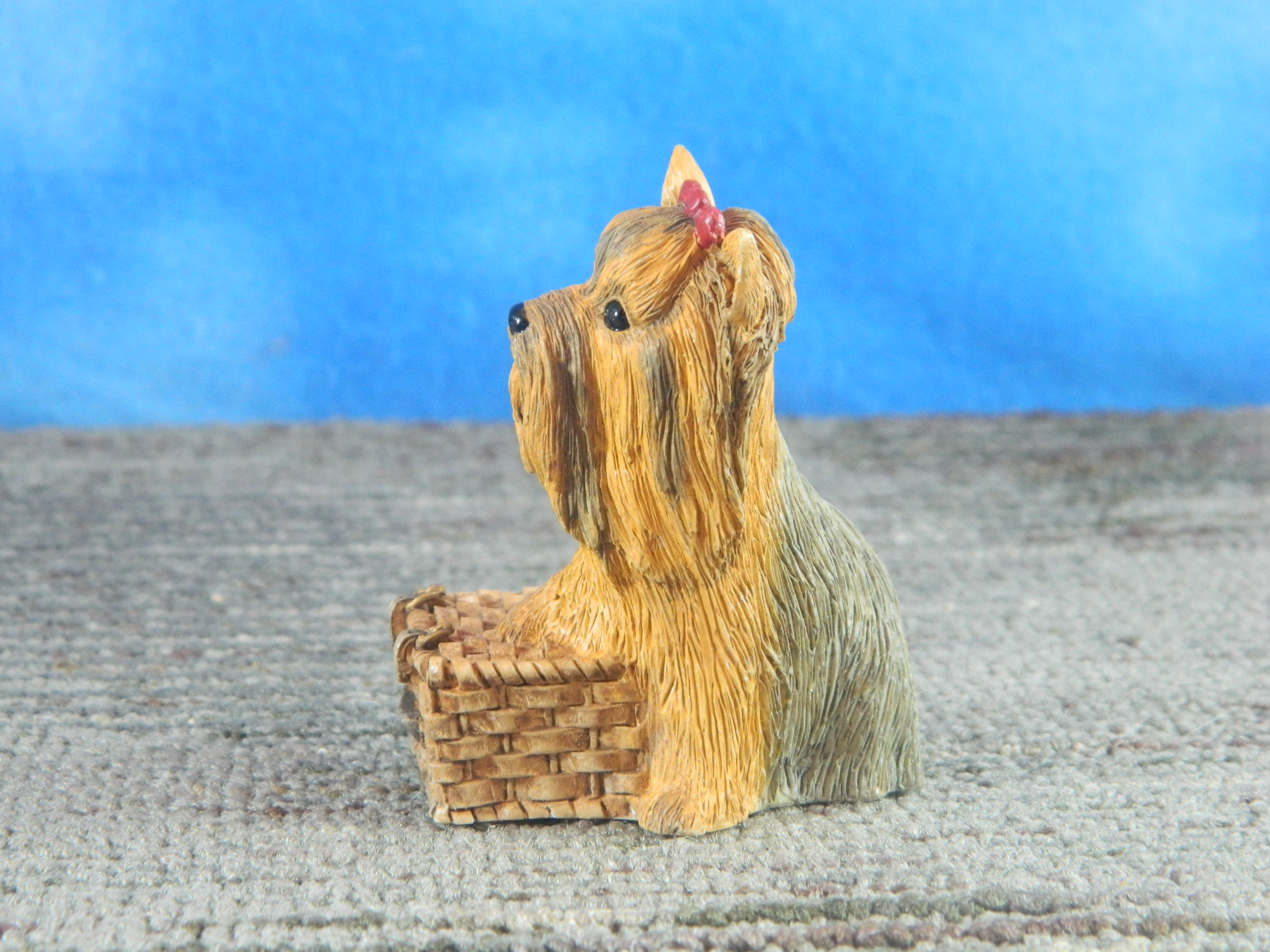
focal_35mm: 84
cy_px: 476
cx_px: 635
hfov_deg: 23.3
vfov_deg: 17.6
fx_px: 3082
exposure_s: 1/13
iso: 400
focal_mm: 15.1
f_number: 4.2
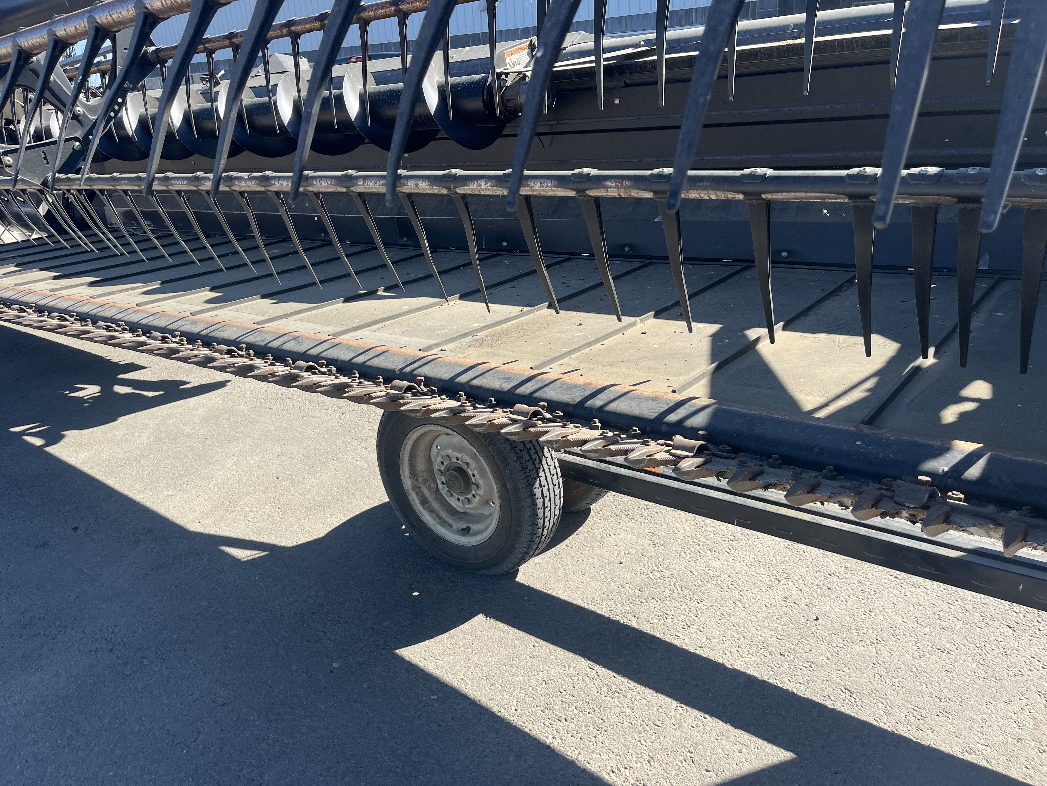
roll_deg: +4.0
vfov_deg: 53.1
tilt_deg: -22.0
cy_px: 393
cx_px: 524
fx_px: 786
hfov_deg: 67.3
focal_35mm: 26
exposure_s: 1/1517
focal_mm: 5.1
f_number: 1.6
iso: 50
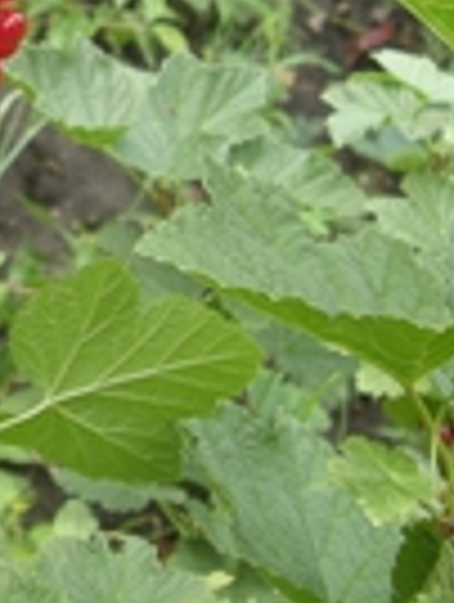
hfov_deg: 11.4
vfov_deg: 15.5
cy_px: -50
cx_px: -261
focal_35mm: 124
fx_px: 2162
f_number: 2.8
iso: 64
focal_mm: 7.9
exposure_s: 1/97.8
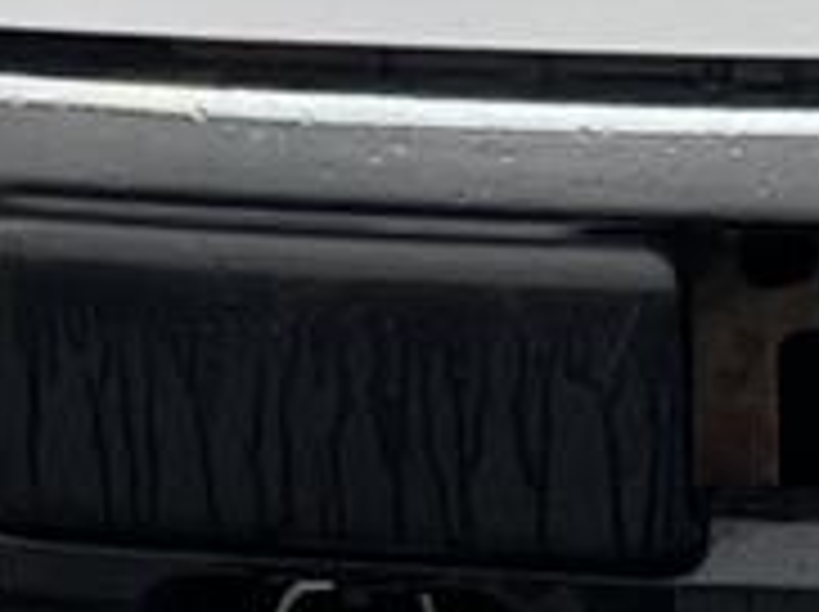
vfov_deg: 7.8
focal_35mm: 183
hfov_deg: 10.5
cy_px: -594
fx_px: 4324
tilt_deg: -7.1
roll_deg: -0.7
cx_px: 1215
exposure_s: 1/315
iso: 32
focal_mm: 4.2
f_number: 1.6
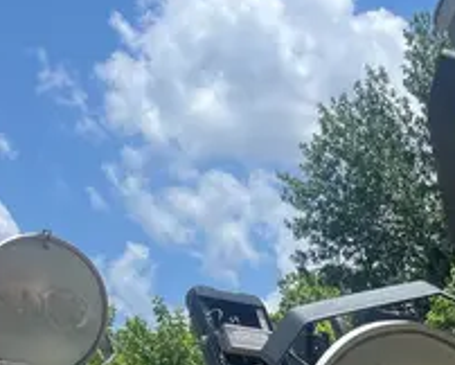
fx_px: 1240
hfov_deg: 19.4
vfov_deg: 14.0
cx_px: 563
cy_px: 742
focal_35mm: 92
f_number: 1.6
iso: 50
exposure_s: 1/2513
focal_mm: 5.1
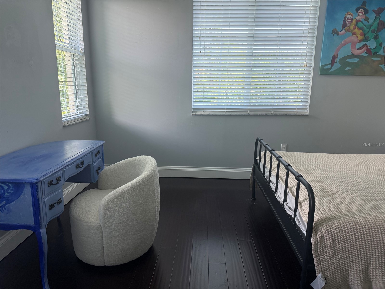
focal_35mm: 24
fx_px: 267
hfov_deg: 71.6
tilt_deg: -12.3
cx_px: 192
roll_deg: -0.6
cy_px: 144
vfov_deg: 56.8
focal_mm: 6.76
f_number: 1.78
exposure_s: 1/121
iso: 125
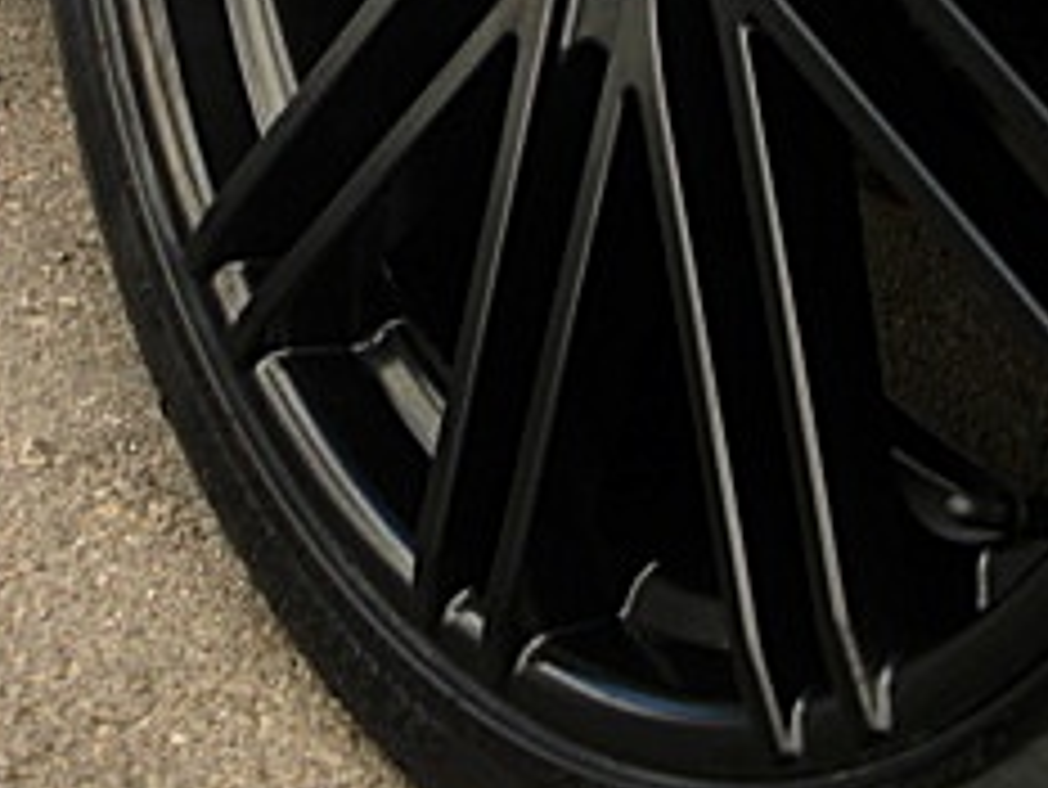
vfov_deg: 14.4
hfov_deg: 19.7
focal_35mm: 99
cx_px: 292
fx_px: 2999
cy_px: -180
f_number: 2.8
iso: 50
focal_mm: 6.3
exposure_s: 1/125
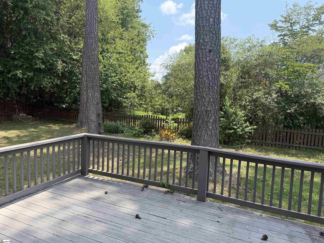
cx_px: 162
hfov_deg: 71.6
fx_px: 225
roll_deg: -0.9
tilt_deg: -5.6
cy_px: 122
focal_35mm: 24
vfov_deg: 56.8
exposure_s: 1/1553
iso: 100
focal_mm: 6.76
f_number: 1.78
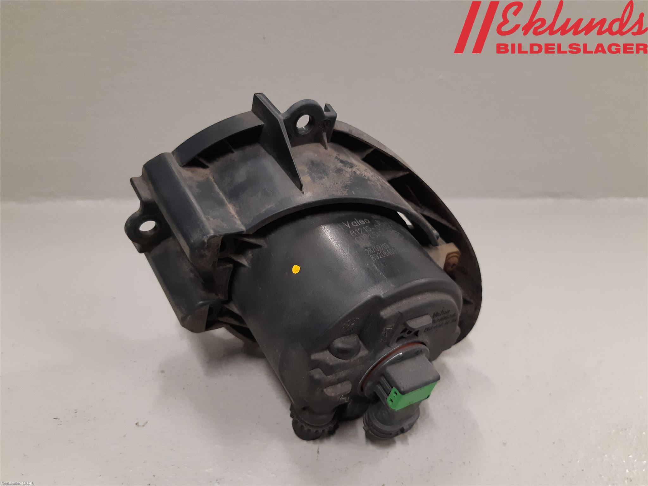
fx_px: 487
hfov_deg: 67.3
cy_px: 243
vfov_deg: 53.1
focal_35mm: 26
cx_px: 324
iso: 200
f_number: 1.7
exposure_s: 1/50
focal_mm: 3.93
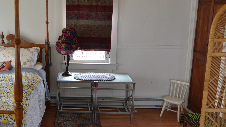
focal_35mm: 39
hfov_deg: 50.1
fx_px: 235
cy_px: 59
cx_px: 69
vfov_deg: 30.3
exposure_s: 1/40
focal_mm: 11
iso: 100
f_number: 2.8
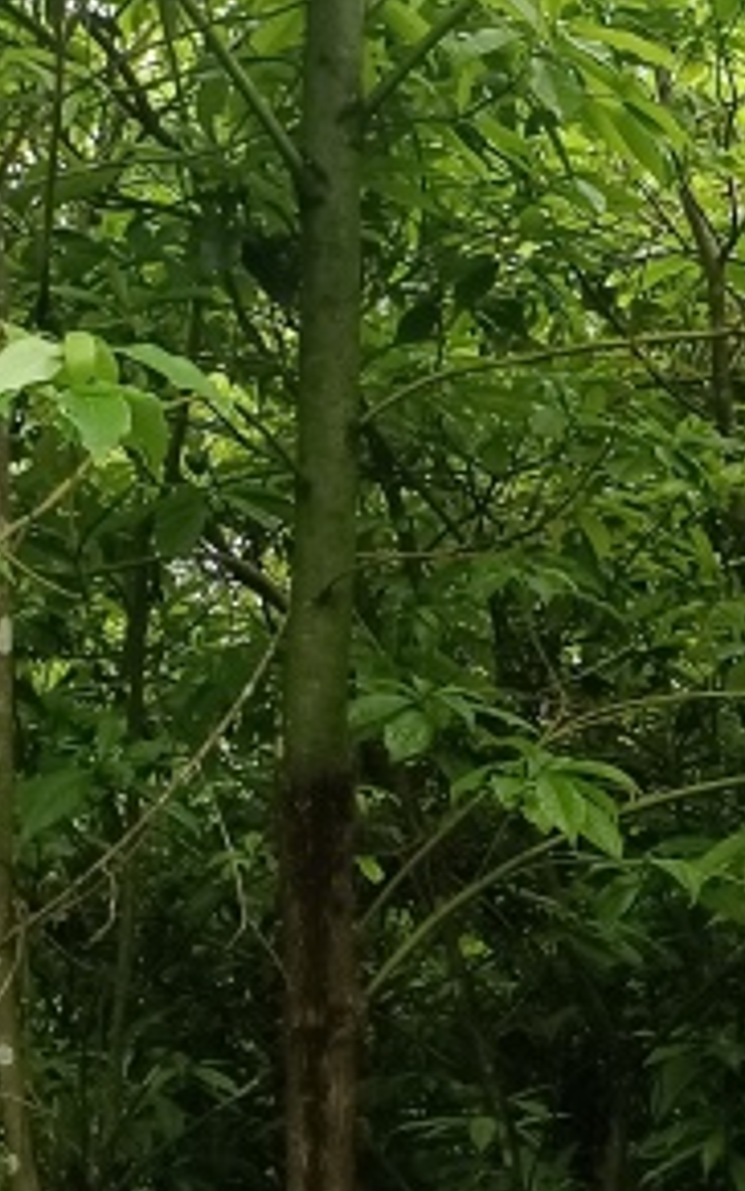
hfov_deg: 12.2
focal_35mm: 97
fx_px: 3150
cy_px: 743
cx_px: 1416
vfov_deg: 21.4
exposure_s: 1/162
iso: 100
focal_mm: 4.71
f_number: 1.79
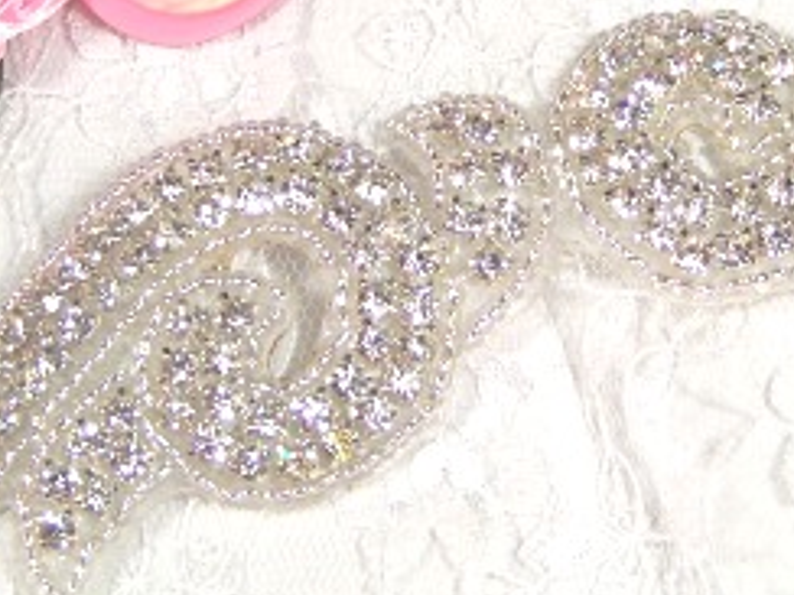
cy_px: 80
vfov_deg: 9.2
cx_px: 654
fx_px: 3670
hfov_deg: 12.3
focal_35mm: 160
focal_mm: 13.2
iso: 70
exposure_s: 1/60
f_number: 3.2
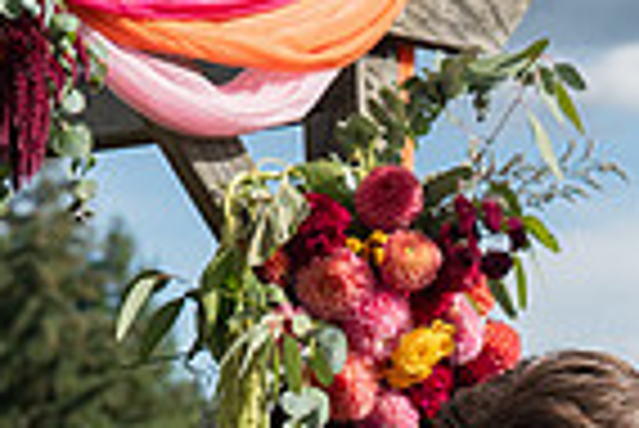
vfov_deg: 6.7
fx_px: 3554
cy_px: 831
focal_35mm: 200
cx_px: 562
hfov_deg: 10.2
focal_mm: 49
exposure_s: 1/4000
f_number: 4.5
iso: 400
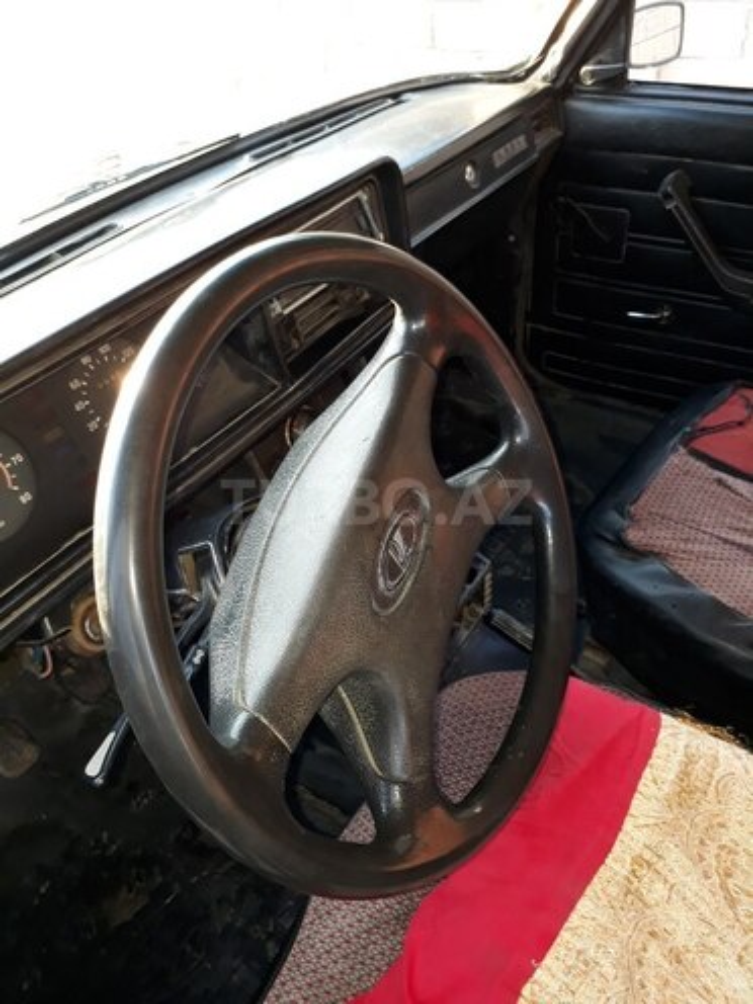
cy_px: 502
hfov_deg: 51.4
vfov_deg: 65.3
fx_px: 783
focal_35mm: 27
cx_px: 376
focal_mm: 3.6
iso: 64
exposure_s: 1/33
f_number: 1.9
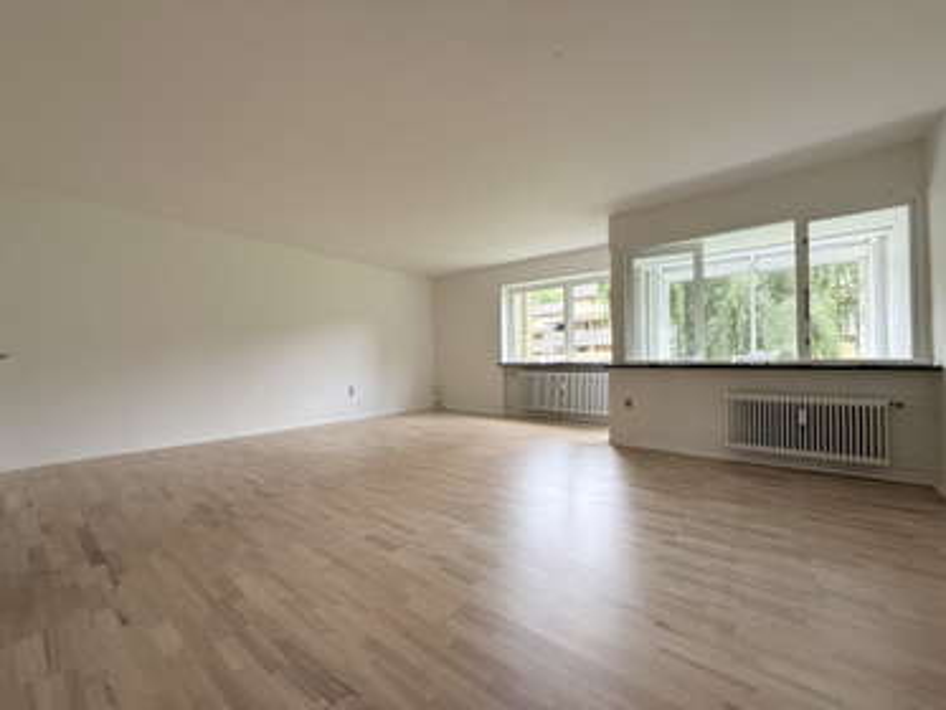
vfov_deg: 85.7
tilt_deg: +1.1
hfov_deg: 102.0
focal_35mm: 14
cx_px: 473
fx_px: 383
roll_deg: +0.3
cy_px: 355
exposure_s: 1/99
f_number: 2.2
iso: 64
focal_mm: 2.22
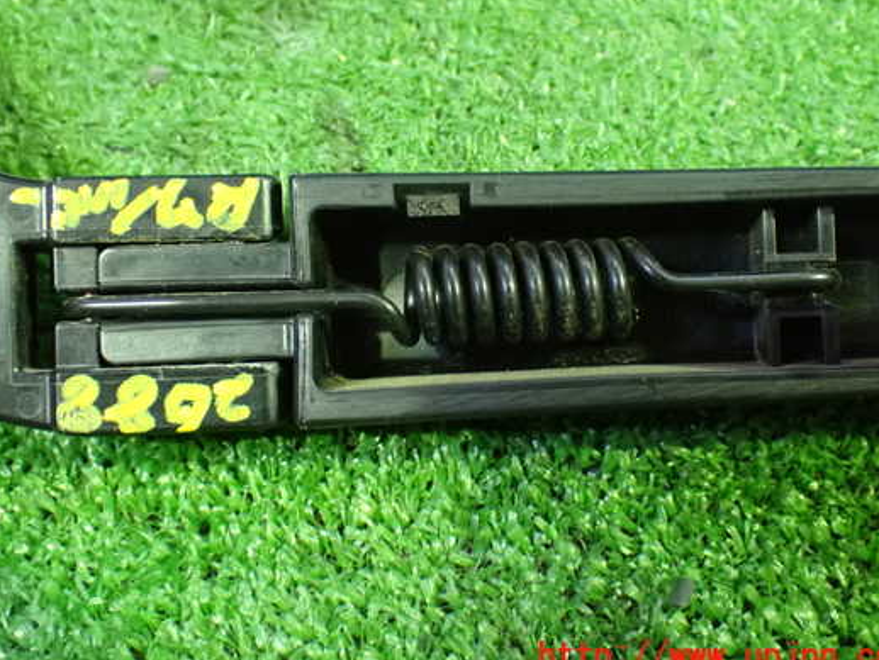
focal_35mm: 44
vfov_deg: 32.9
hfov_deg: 42.9
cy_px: 297
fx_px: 1118
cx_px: 412
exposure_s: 1/40
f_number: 2.7
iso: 1600
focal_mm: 6.83
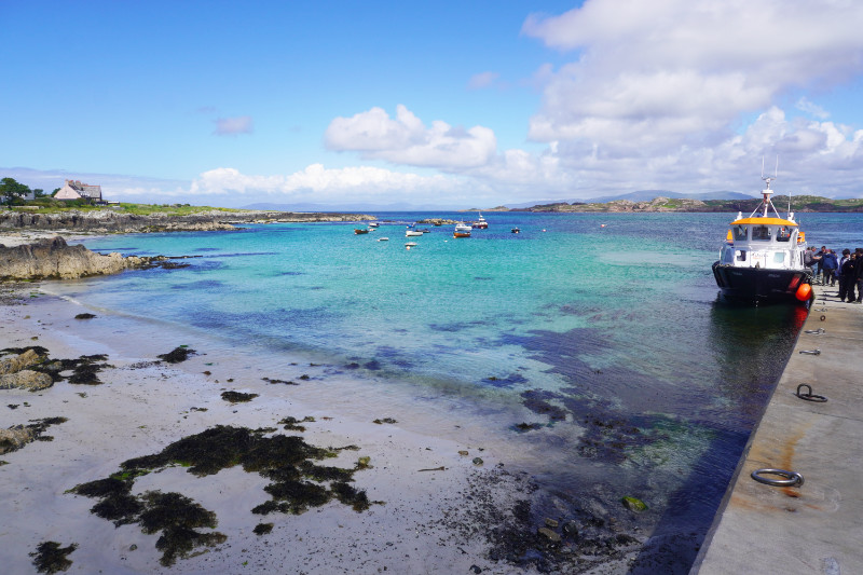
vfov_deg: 53.1
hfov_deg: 73.8
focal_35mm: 24
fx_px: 575
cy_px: 288
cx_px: 432
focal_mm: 16
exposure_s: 1/250
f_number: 10
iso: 100
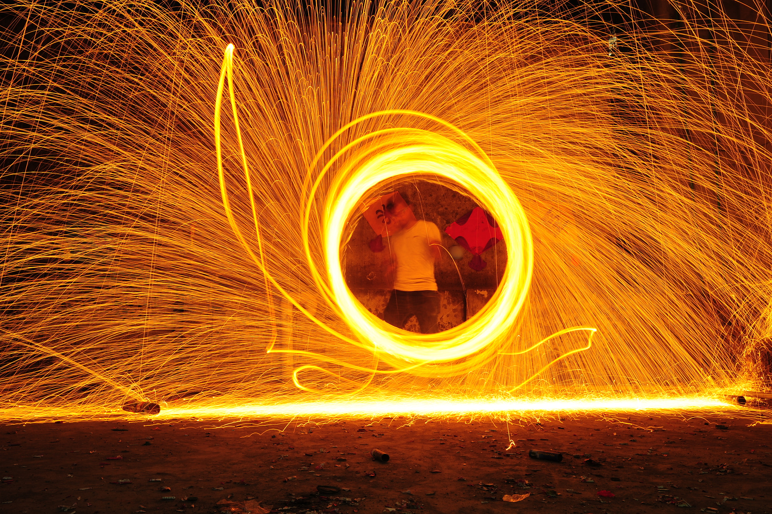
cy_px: 257
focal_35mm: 35
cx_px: 386
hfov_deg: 54.5
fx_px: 750
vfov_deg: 37.8
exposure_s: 10
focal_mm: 35
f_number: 14
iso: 320
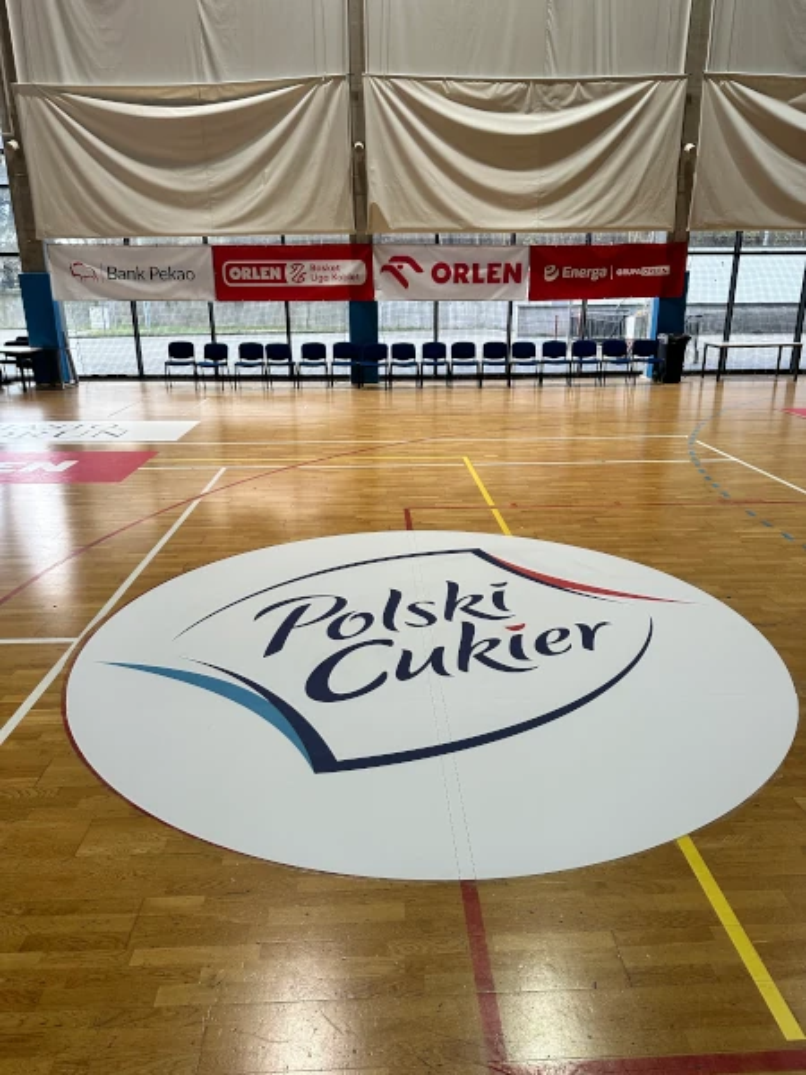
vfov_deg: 71.6
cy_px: 538
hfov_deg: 56.8
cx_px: 403
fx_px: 745
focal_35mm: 24
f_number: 1.78
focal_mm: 6.86
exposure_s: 1/100
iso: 160
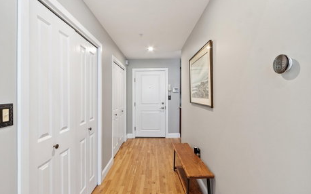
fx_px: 136
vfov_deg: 71.2
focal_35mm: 16
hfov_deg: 97.8
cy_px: 100
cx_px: 149
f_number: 8
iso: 320
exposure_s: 1.3
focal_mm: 10
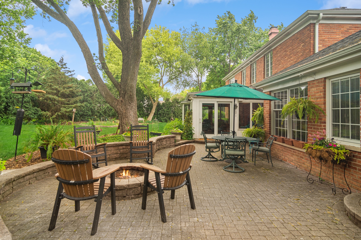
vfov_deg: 67.4
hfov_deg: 90.0
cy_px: 120
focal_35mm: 18
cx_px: 180
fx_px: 180
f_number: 9
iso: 200
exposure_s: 1/200
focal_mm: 12
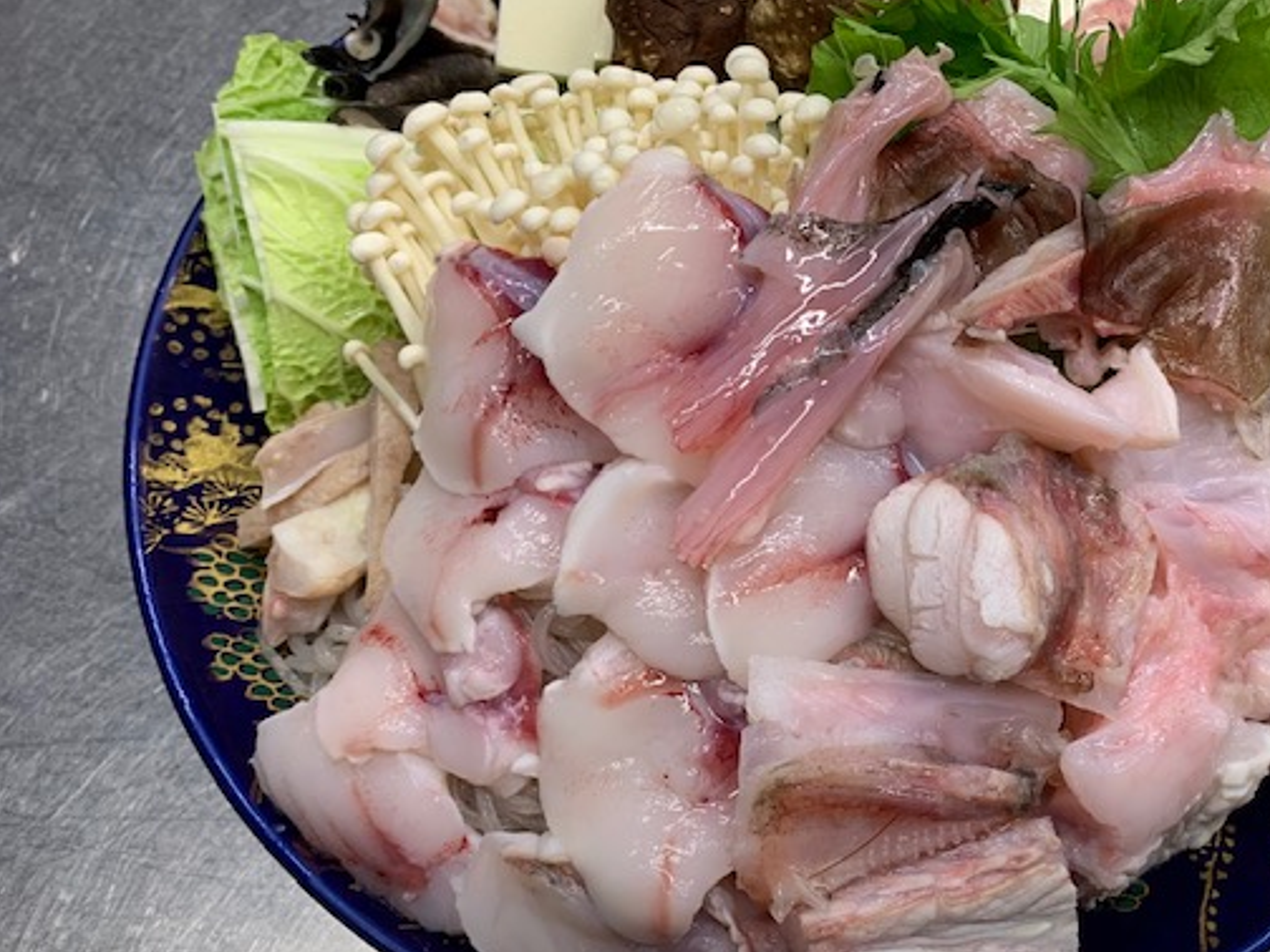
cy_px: 473
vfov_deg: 42.9
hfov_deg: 54.6
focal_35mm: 33
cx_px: 804
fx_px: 1211
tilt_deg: -63.3
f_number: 1.8
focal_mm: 4.25
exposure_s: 1/50
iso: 64
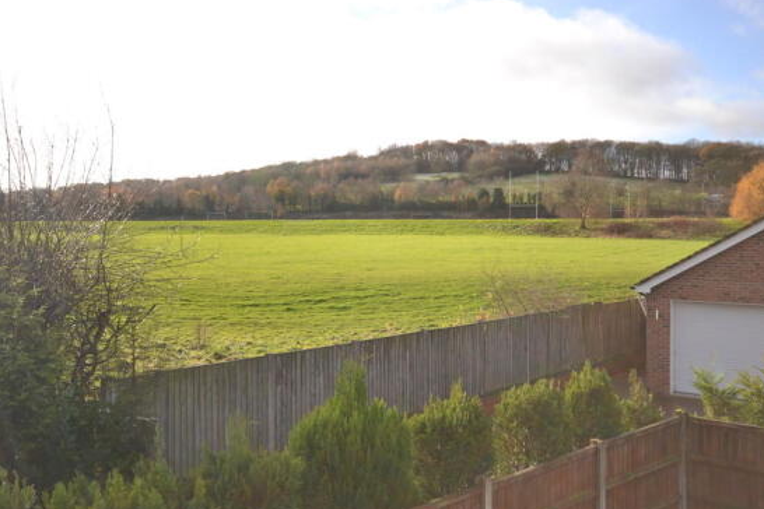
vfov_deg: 36.8
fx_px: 764
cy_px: 230
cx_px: 412
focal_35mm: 36
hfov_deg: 53.1
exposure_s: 1/160
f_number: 6.3
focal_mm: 20
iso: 100
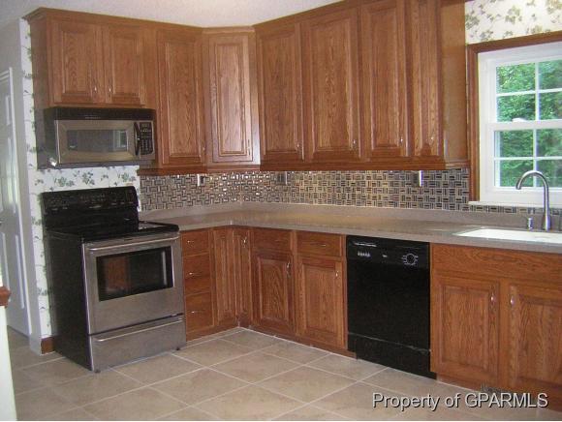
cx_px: 281
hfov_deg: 51.3
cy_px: 211
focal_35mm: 36
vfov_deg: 39.7
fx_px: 585
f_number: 2.6
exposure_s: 1/60.1
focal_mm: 4.7
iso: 200
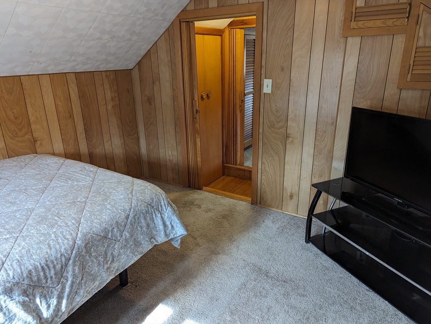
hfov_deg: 71.5
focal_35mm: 24
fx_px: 299
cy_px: 162
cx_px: 216
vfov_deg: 56.9
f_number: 1.85
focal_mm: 6.81
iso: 77
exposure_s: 1/30
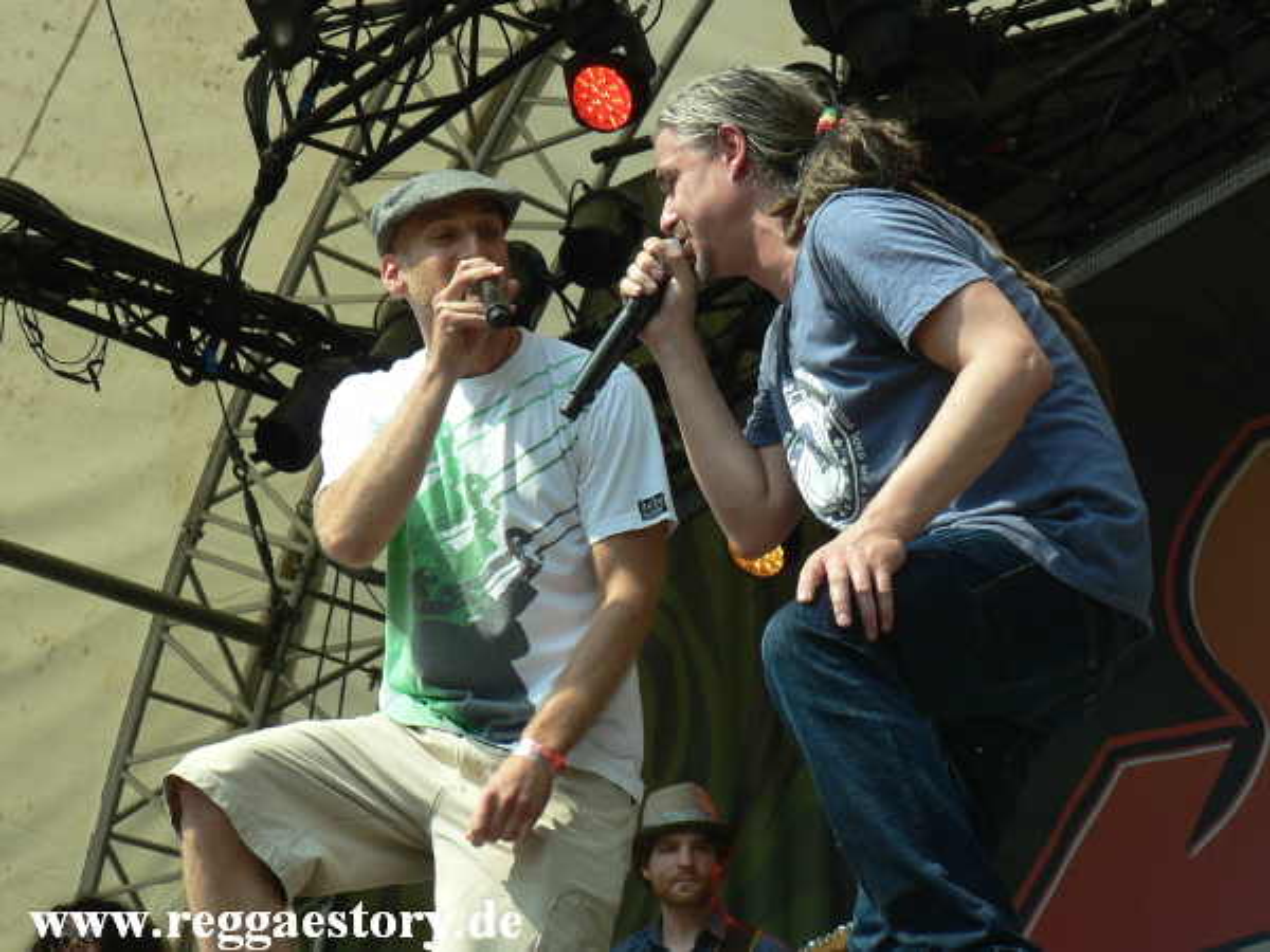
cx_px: 635
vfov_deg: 12.8
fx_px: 4256
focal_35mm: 116
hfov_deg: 17.0
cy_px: 476
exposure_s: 1/320
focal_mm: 19.9
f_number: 4
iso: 64
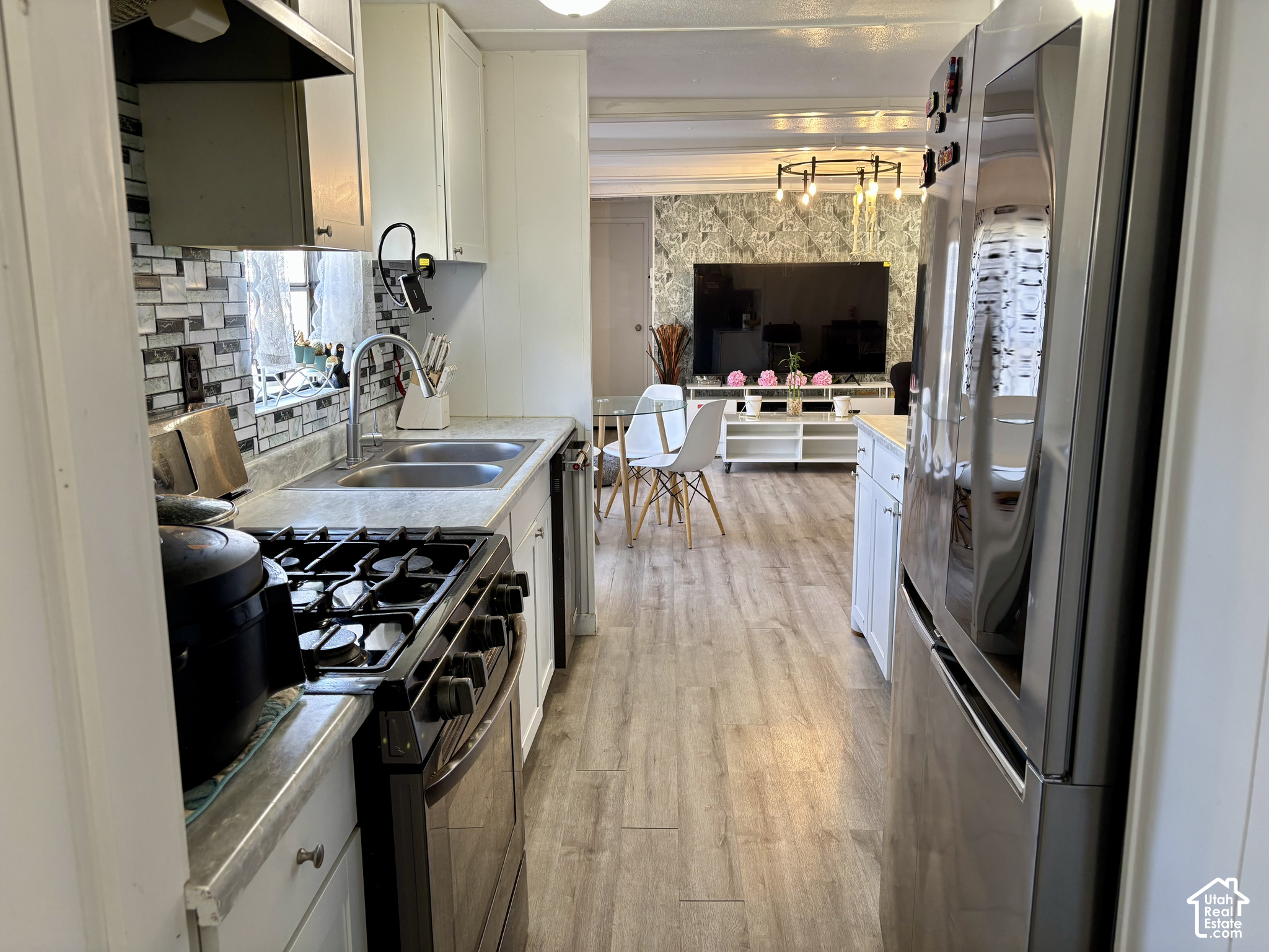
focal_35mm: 26
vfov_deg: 53.1
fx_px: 953
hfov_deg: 67.3
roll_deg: -0.1
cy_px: 476
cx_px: 634
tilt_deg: -9.4
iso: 80
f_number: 1.6
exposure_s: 1/60
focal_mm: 5.96
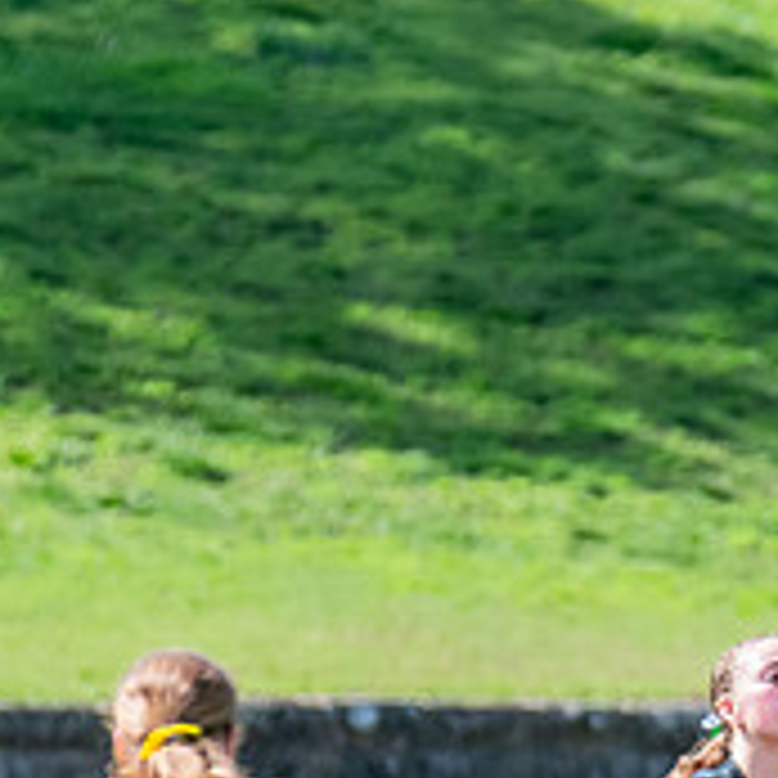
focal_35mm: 1129
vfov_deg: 1.6
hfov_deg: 1.6
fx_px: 28708
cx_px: 1429
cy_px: 660
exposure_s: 1/1600
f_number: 7.1
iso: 800
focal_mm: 270
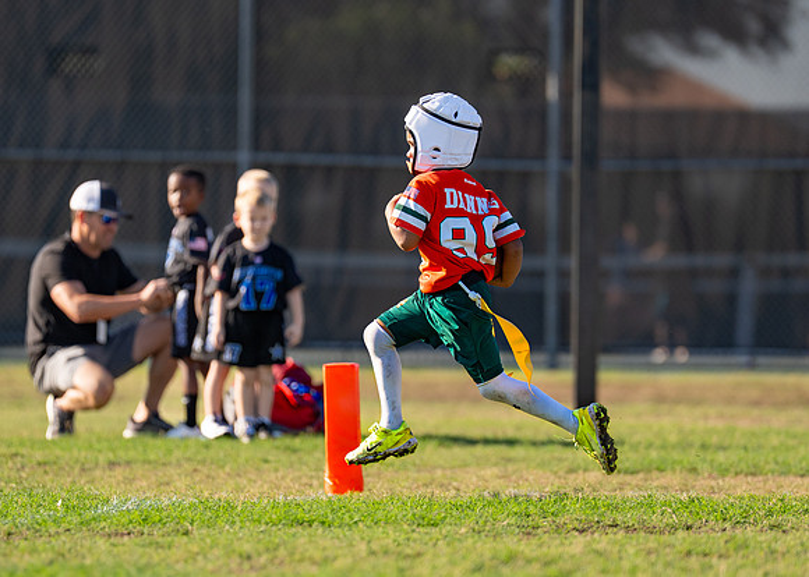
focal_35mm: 388
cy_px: 312
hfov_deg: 5.2
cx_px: 404
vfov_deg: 3.7
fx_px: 8901
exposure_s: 1/2500
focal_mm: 200
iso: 160
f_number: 2.8
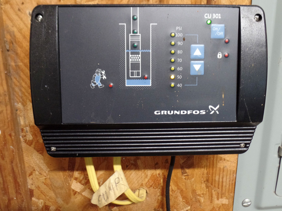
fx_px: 285
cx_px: 141
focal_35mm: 35
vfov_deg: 40.7
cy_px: 106
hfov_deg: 52.6
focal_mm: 6.2
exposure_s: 1/10
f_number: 3
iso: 400
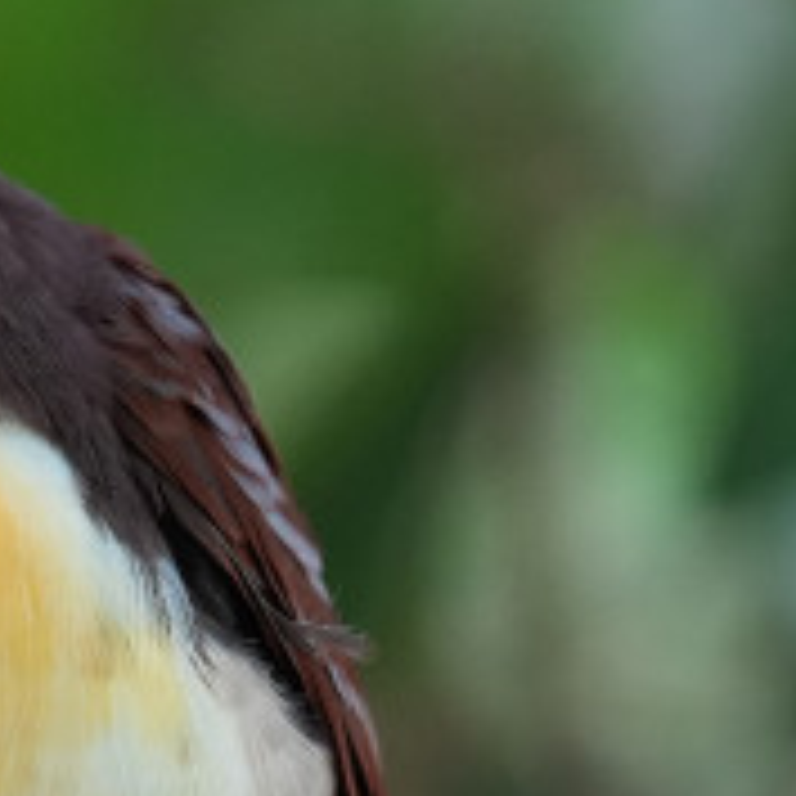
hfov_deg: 0.9
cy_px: 845
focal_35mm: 2034
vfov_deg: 0.9
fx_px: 52917
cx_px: -517
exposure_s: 1/160
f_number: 4.5
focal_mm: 400
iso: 3200
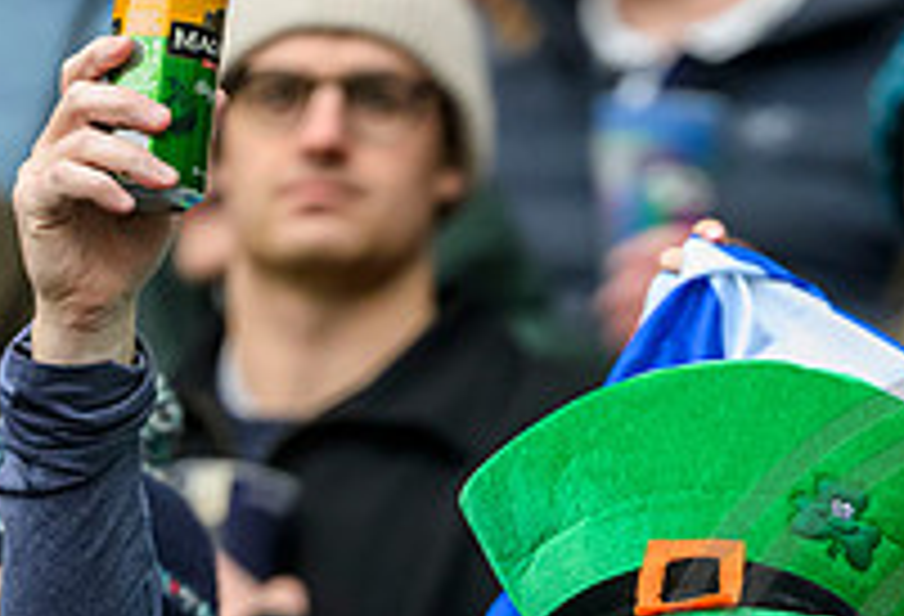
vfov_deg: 1.1
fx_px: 33121
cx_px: 900
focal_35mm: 1310
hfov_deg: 1.6
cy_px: 910
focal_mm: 400
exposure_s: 1/2000
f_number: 2.8
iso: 5000
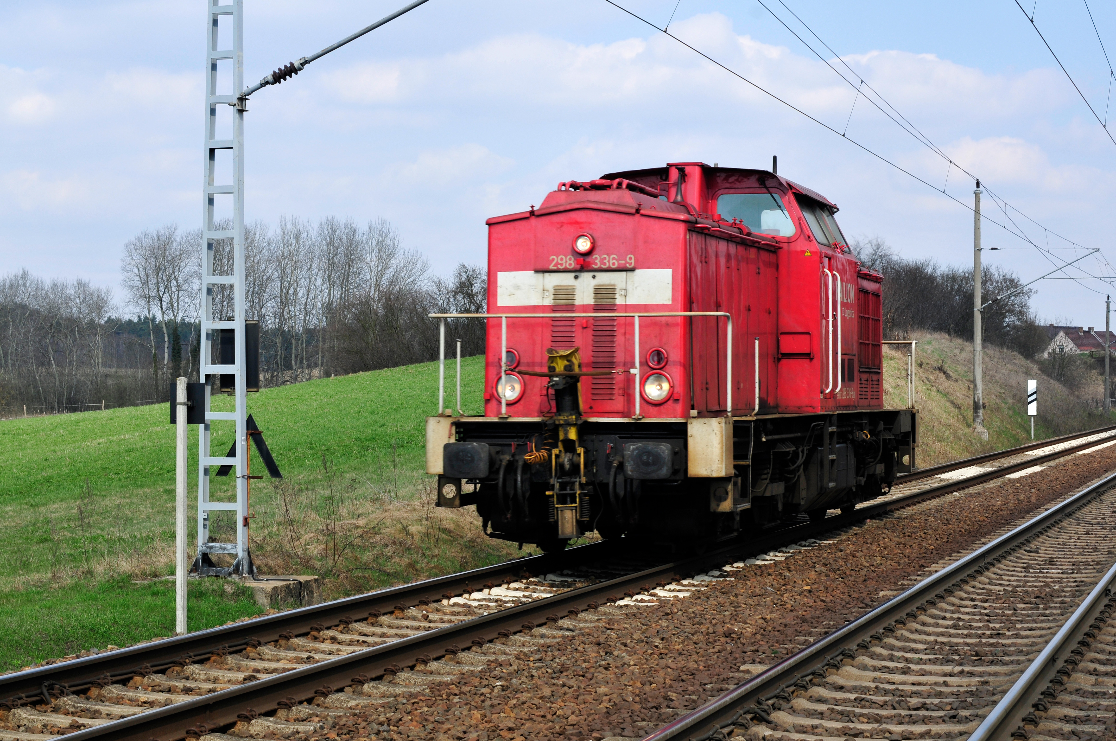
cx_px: 558
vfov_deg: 18.1
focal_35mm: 75
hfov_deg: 27.0
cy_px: 370
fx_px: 2322
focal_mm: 50
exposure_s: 1/320
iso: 200
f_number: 9
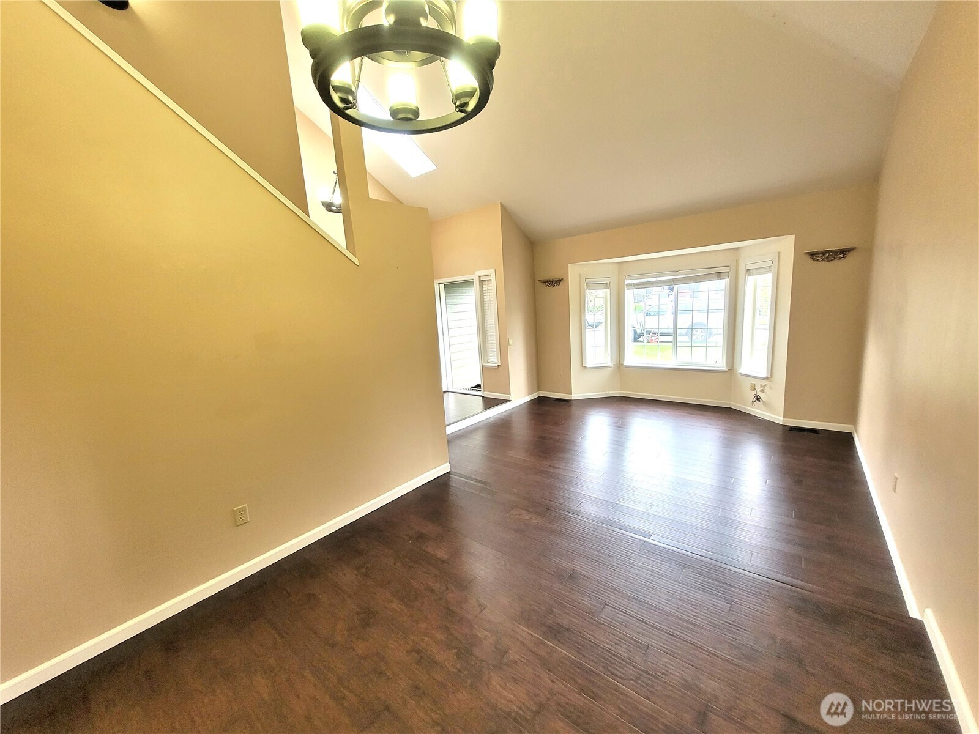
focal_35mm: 13
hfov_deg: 106.2
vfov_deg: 89.9
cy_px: 367
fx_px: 368
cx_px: 490
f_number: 2.2
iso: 160
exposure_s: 1/60
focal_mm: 1.74
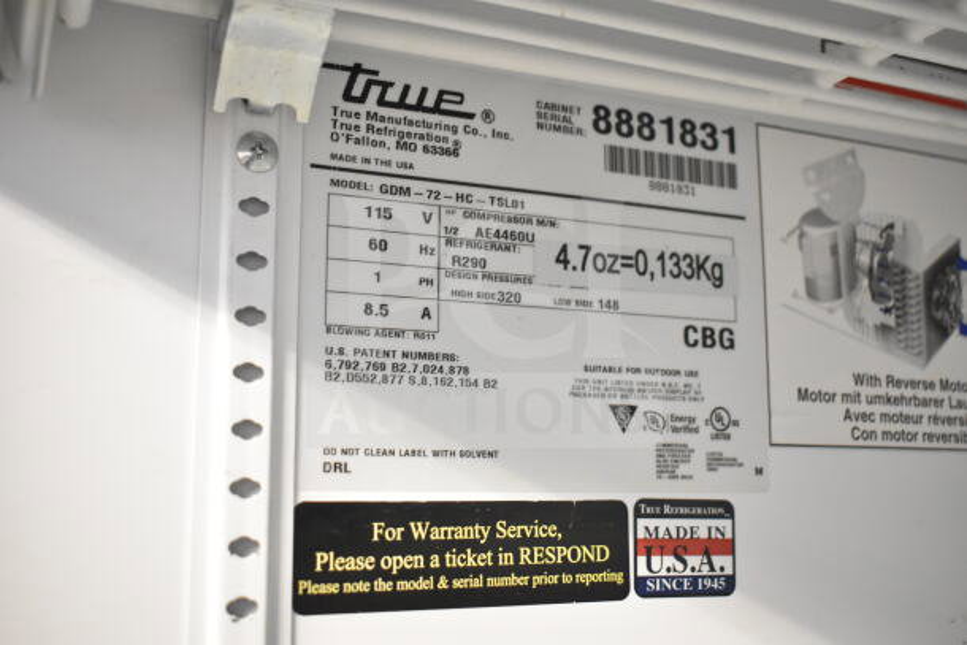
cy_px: 322
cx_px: 484
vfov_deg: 33.0
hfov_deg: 47.9
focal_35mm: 40
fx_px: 1088
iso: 3200
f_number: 4
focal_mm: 27
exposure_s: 1/40
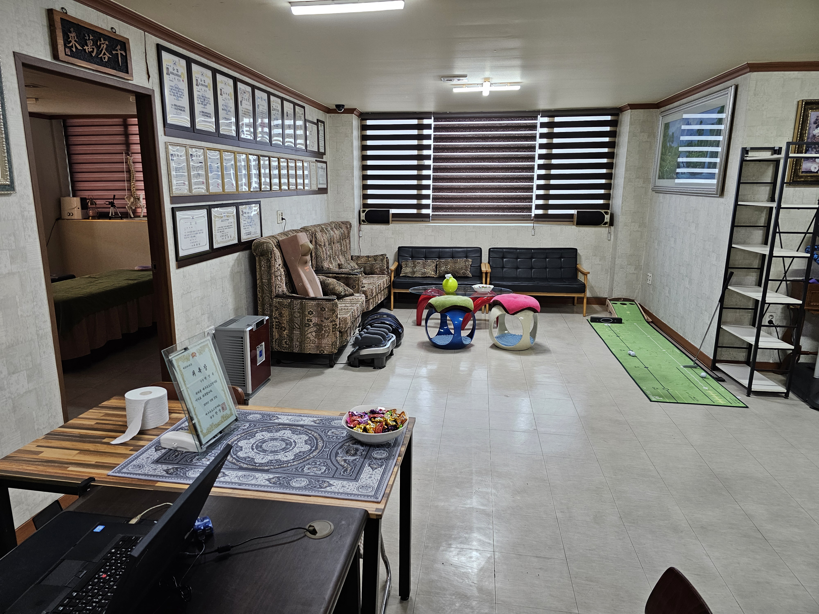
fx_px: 544
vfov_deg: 58.9
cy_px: 307
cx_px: 410
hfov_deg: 73.9
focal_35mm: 23
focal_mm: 6.3
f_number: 1.7
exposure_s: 1/120
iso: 200
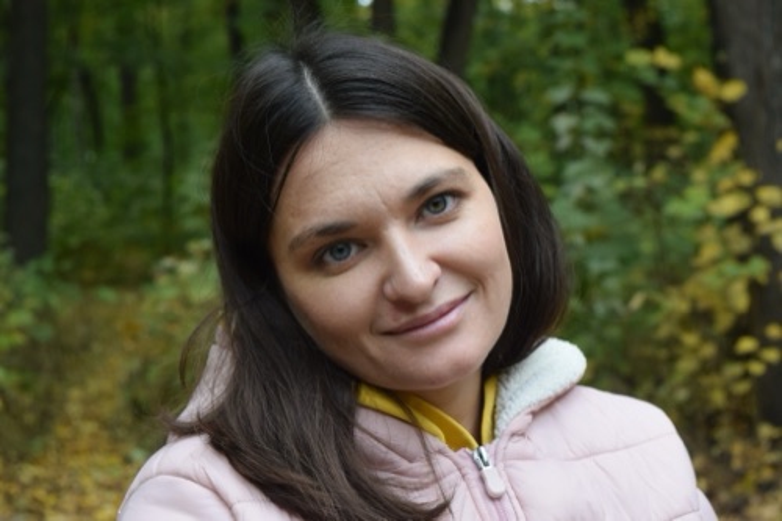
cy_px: 260
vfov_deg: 18.2
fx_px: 1629
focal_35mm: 75
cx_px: 391
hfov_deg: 27.0
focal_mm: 50
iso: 1000
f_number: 9
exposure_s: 1/200
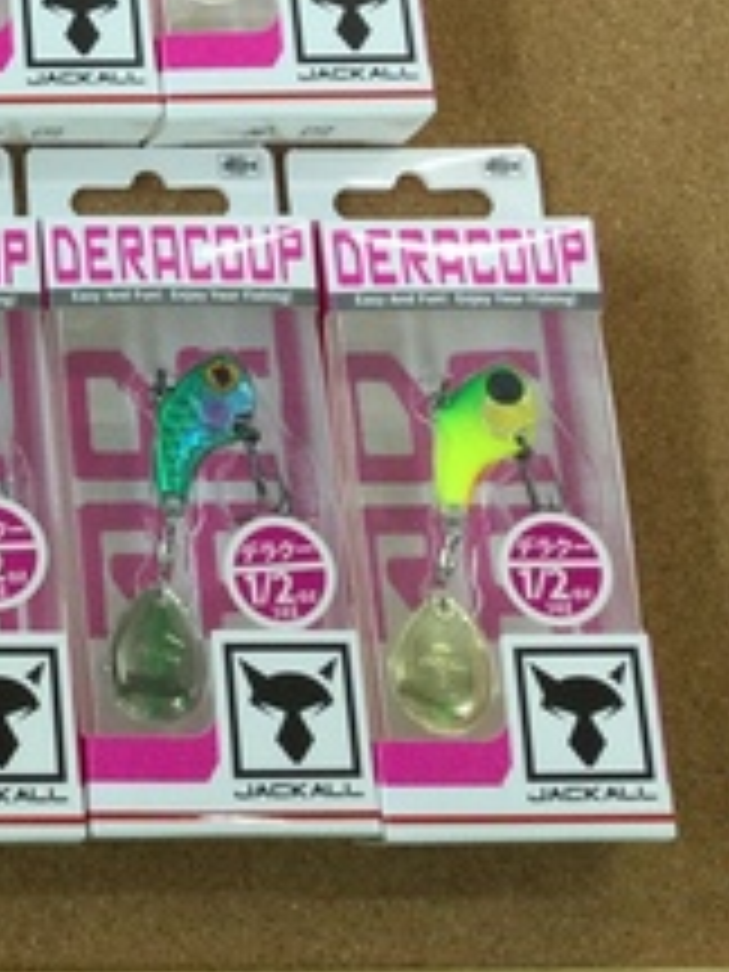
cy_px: -27
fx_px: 2415
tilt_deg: -73.7
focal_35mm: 86
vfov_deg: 21.8
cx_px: -436
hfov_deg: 15.5
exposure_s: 1/40
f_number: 2.4
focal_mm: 3.3
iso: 25
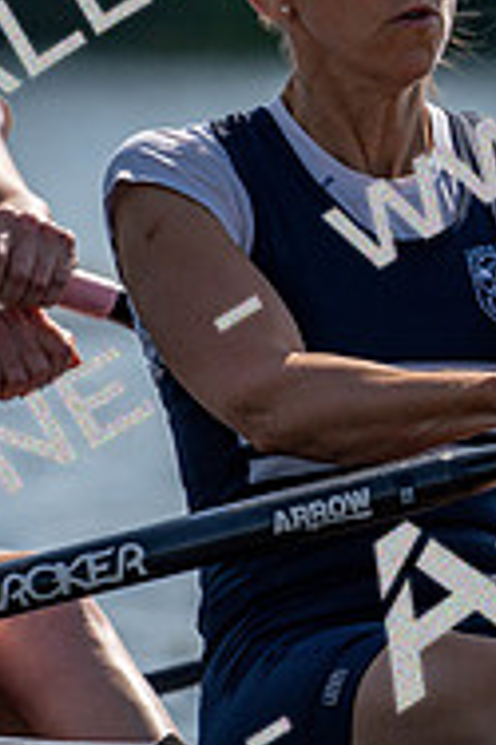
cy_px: 335
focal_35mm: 1383
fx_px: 28633
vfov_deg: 1.5
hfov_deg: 1.0
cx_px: 36
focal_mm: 448
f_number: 6.3
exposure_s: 1/1600
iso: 160
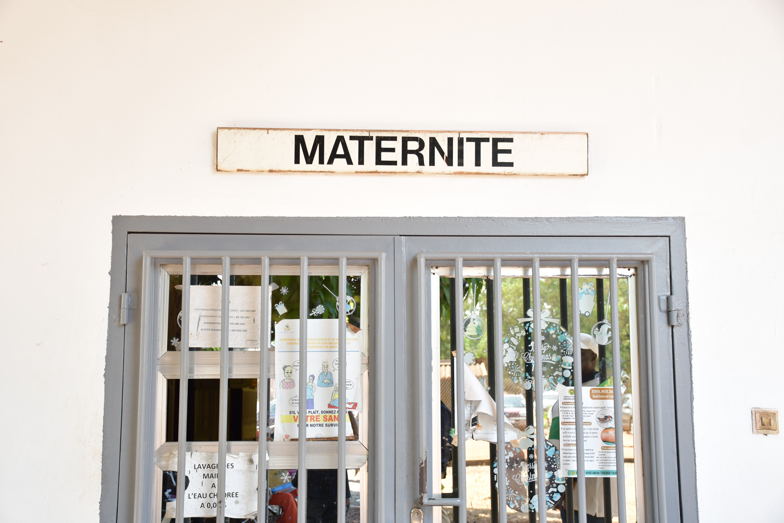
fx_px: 1045
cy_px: 262
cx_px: 392
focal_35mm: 48
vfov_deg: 28.1
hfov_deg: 41.1
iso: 800
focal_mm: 32
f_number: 4
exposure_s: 1/250
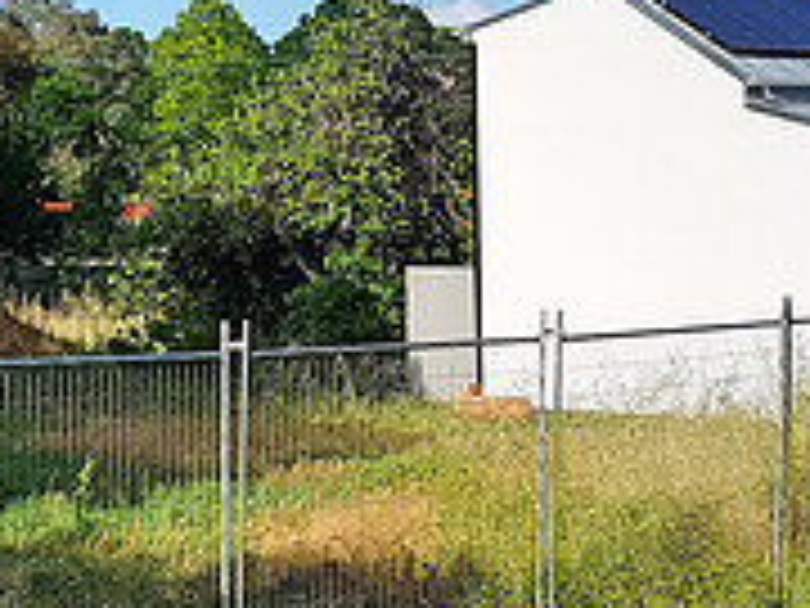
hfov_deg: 22.9
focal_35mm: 84
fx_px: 1966
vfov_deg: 17.4
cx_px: 666
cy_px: 124
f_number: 1.7
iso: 40
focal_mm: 4.2
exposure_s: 1/3424
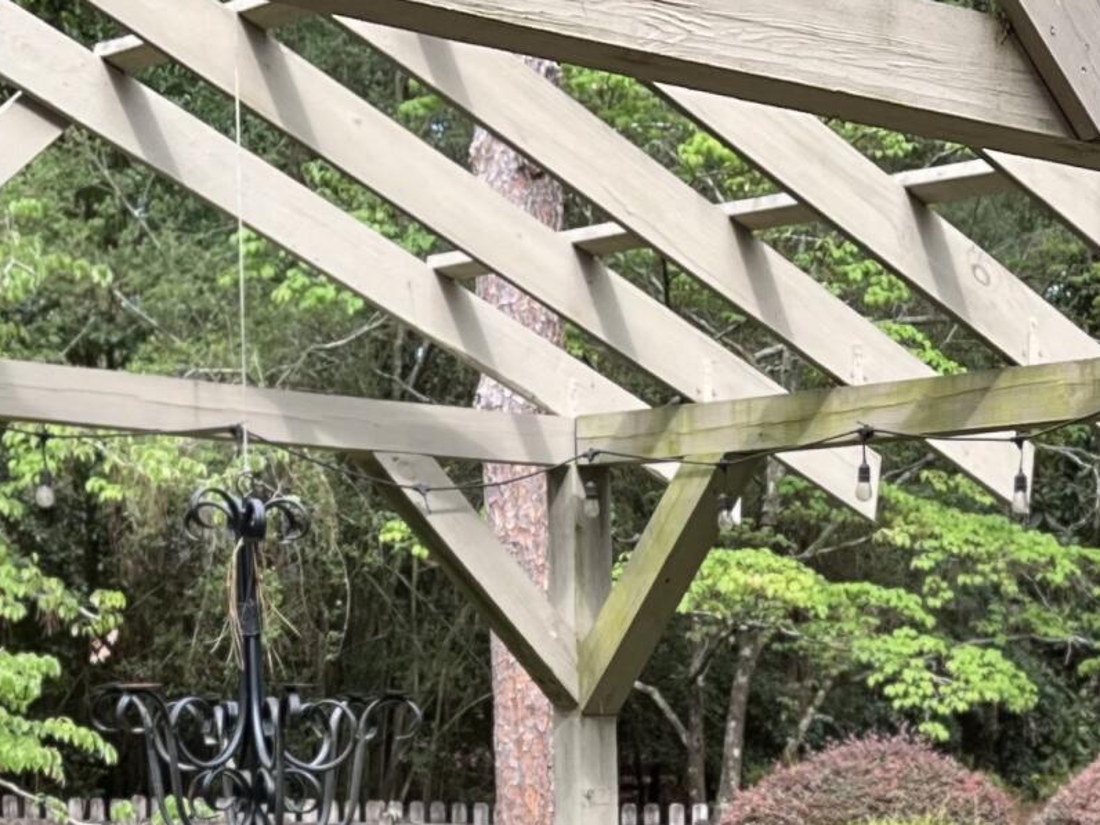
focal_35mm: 98
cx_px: 781
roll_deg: -0.4
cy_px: 1433
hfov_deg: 19.9
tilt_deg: -13.1
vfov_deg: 13.7
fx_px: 3114
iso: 50
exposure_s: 1/374
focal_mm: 5.1
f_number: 1.6
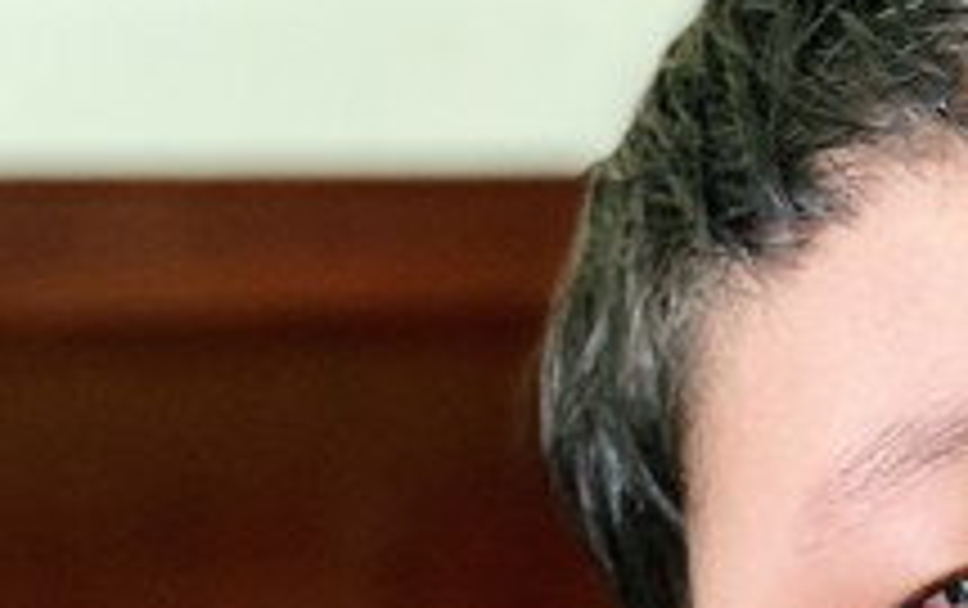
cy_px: 1034
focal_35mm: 208
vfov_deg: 6.2
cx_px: 1306
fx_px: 5494
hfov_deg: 9.9
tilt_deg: -1.9
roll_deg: +5.1
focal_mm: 7.5
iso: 250
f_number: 2.2
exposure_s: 1/78
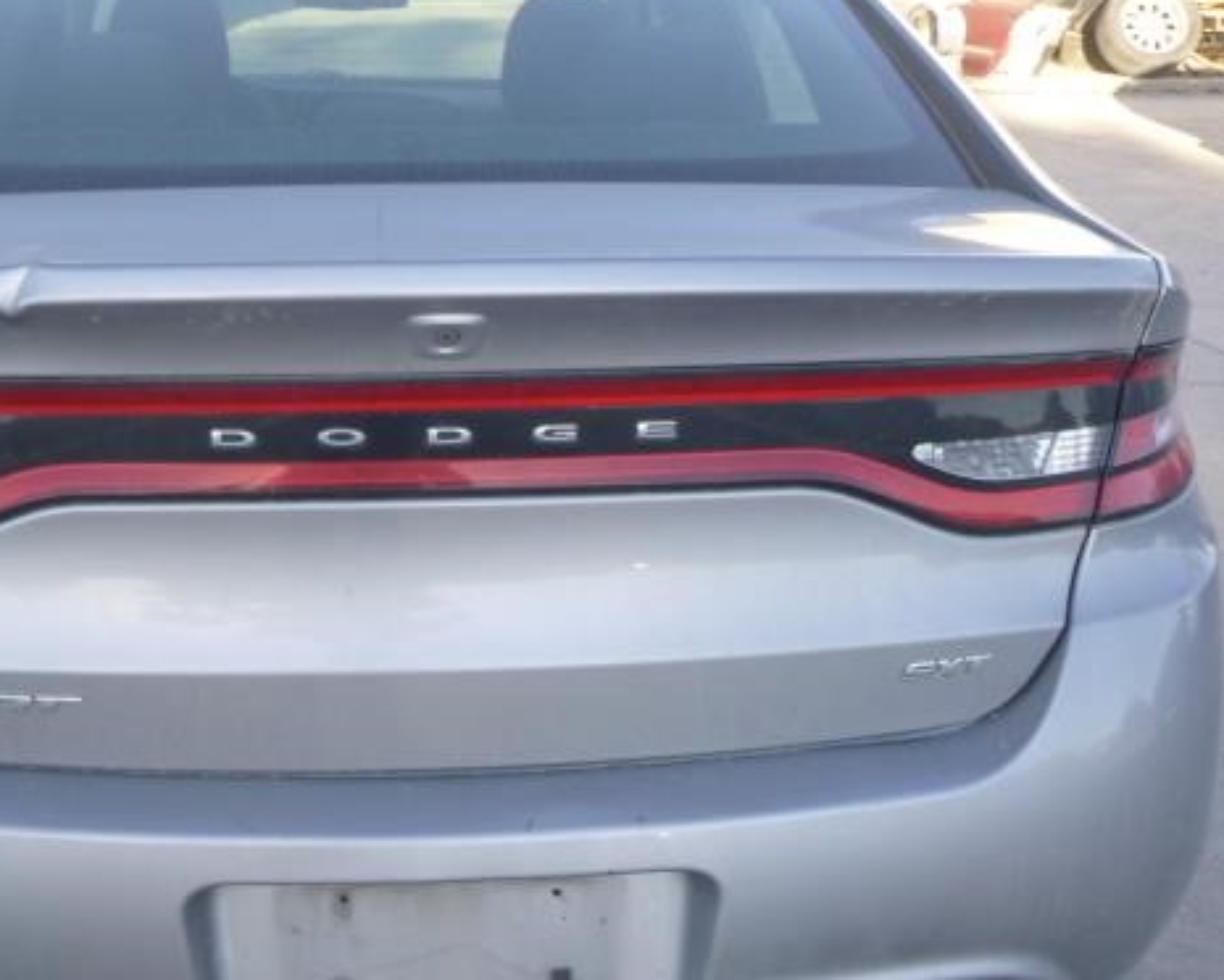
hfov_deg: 43.2
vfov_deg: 35.7
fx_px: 1521
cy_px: 506
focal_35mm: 42
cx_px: 397
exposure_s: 1/100
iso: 100
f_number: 3.9
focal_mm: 4.5
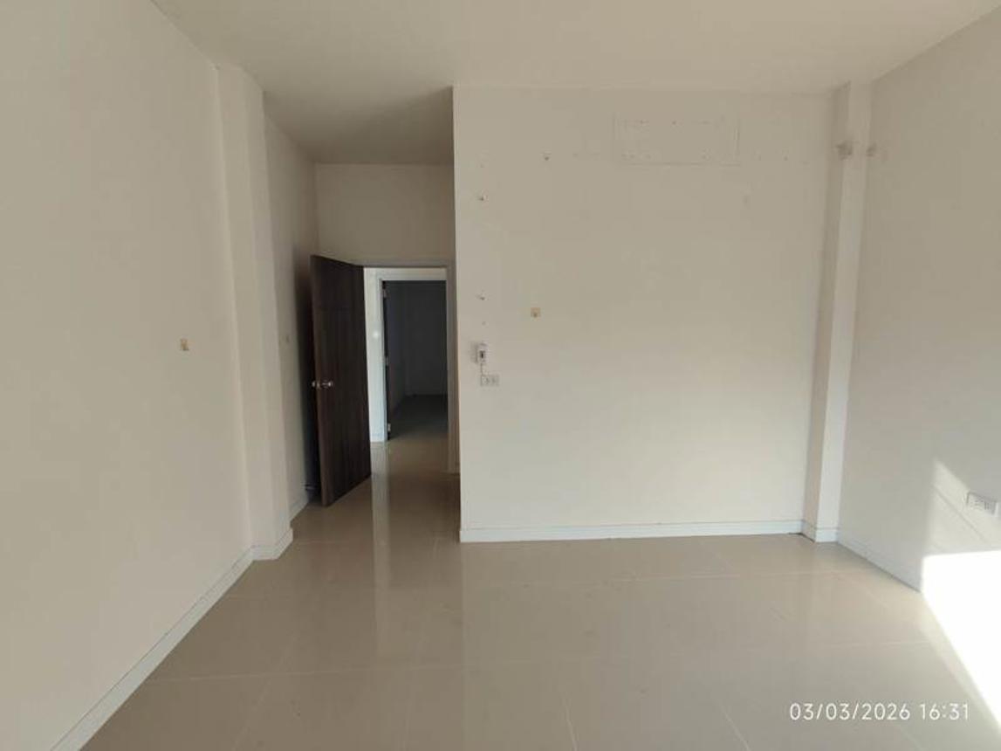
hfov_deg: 94.5
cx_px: 500
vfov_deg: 78.1
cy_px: 376
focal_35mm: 16
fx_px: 463
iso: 50
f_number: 2.2
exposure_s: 1/264
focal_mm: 1.67
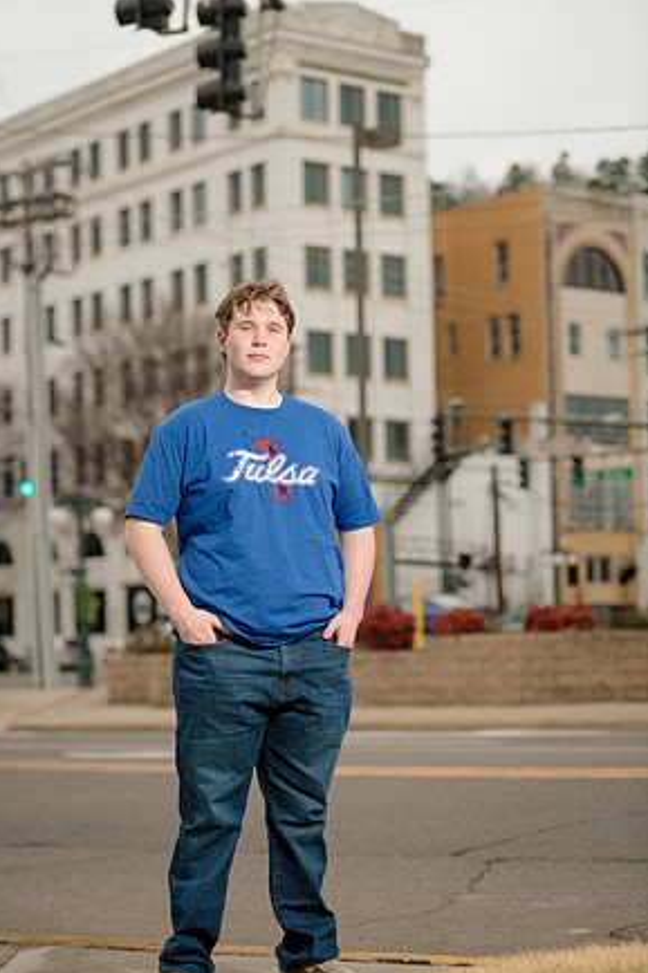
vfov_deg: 23.9
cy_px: 500
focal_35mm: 85
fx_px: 2297
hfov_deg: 16.1
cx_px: 318
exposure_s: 1/250
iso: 64
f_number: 2.8
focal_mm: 82
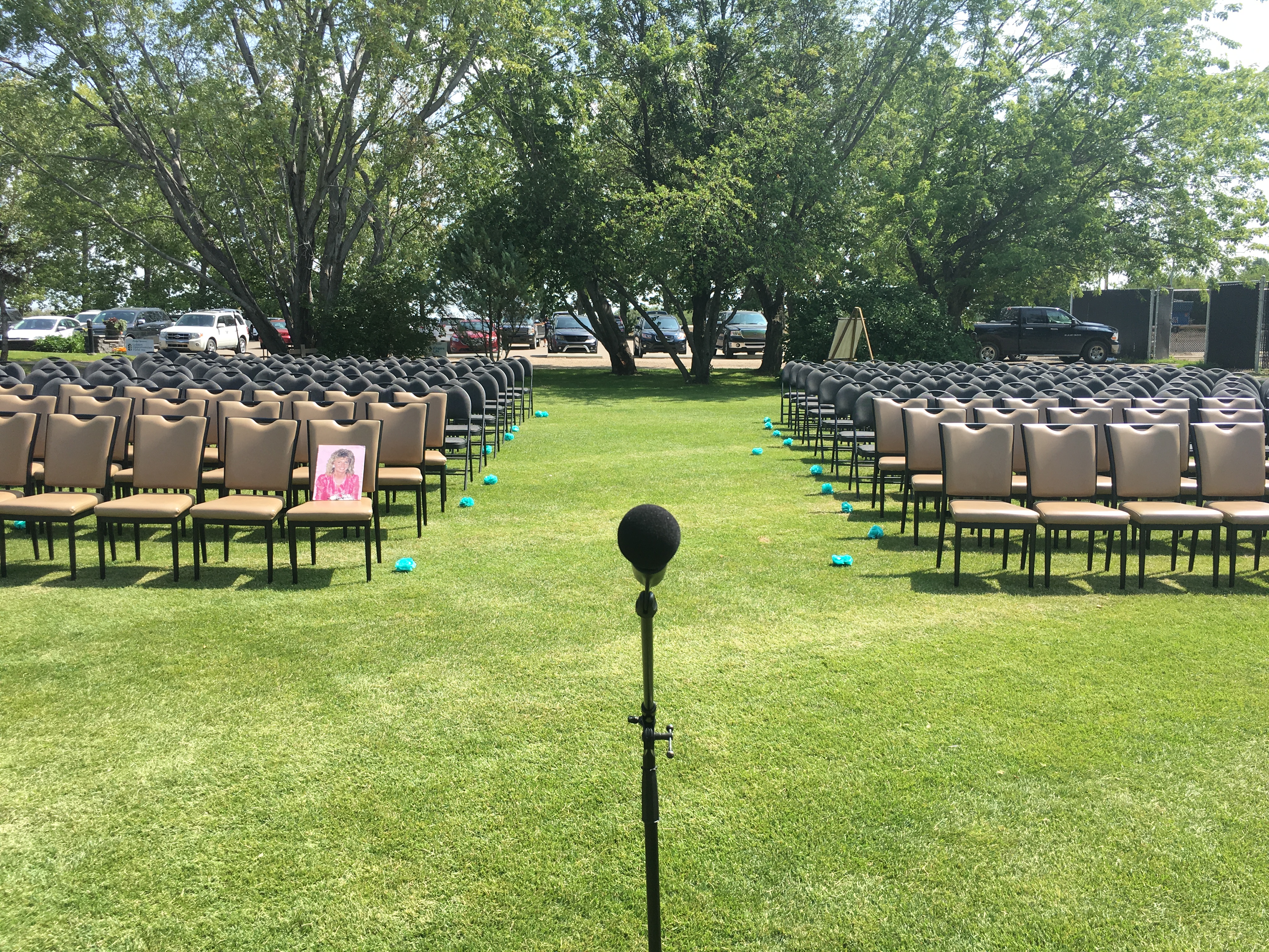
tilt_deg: -7.1
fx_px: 1063
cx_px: 634
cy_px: 476
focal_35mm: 29
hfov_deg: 61.7
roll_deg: -0.1
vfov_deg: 48.2
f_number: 2.2
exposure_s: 1/680
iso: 25
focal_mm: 4.15
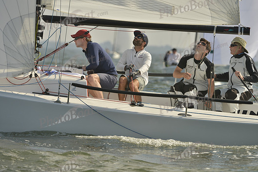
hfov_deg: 5.7
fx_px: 2603
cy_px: 83
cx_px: 134
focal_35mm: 363
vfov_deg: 3.8
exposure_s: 1/1600
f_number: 7.1
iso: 280
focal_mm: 330
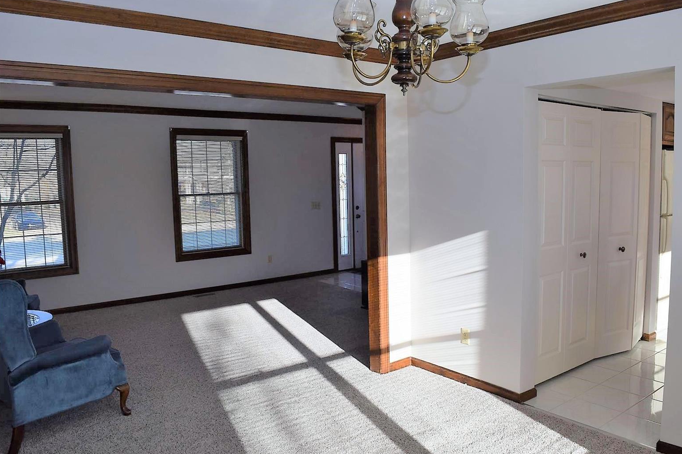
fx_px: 530
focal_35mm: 28
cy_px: 233
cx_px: 351
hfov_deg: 65.5
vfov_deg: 46.4
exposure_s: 1/200
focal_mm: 18
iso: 400
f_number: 7.1
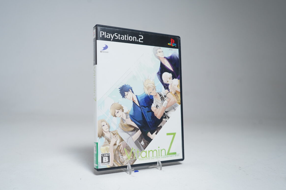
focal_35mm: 30
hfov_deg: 61.9
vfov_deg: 43.6
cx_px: 140
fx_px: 238
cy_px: 96
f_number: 5
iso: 500
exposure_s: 1/30
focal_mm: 29
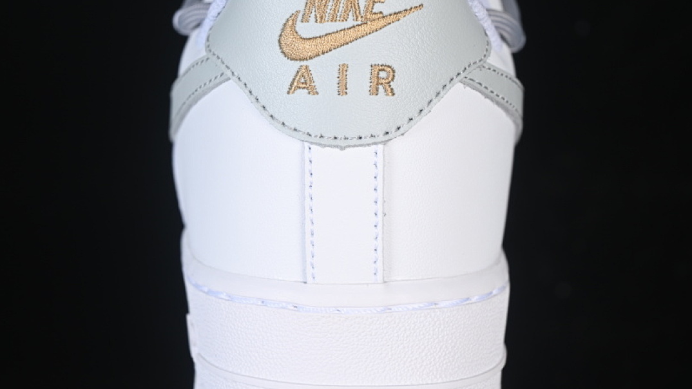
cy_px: 188
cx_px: 347
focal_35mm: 79
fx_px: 1450
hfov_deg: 26.9
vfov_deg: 15.3
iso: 160
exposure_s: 1/80
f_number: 7.1
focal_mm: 50
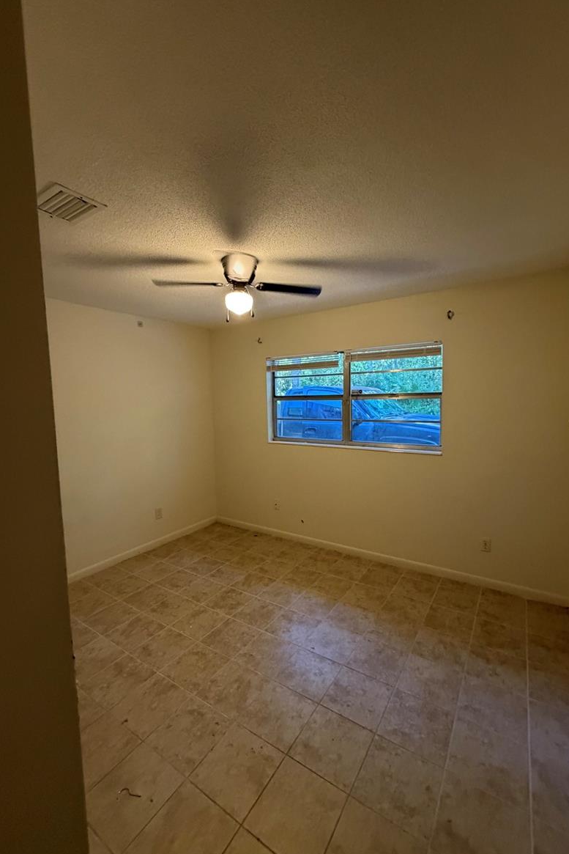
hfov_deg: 77.3
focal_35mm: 15
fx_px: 355
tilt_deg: -3.9
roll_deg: +3.0
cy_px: 425
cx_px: 294
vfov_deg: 100.4
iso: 500
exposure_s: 1/60
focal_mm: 2.22
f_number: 2.2
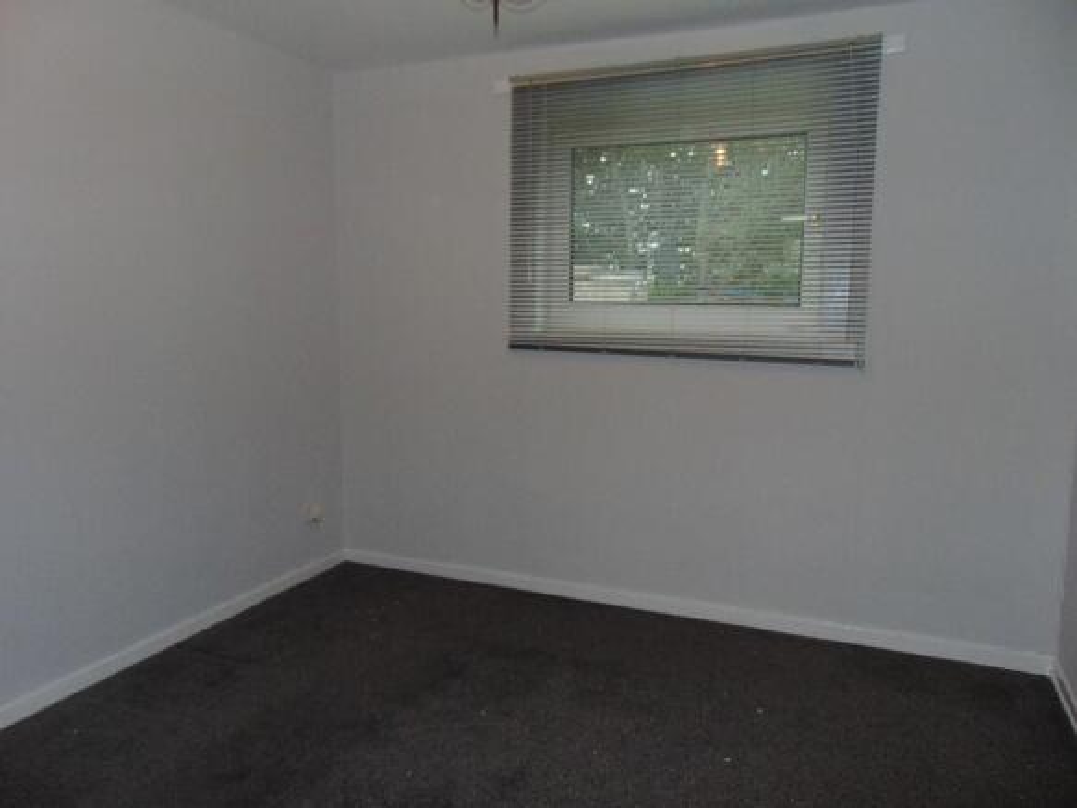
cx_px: 538
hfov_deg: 69.4
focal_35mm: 25
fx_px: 778
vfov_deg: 54.9
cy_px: 404
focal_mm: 4.5
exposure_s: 1/30
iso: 80
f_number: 3
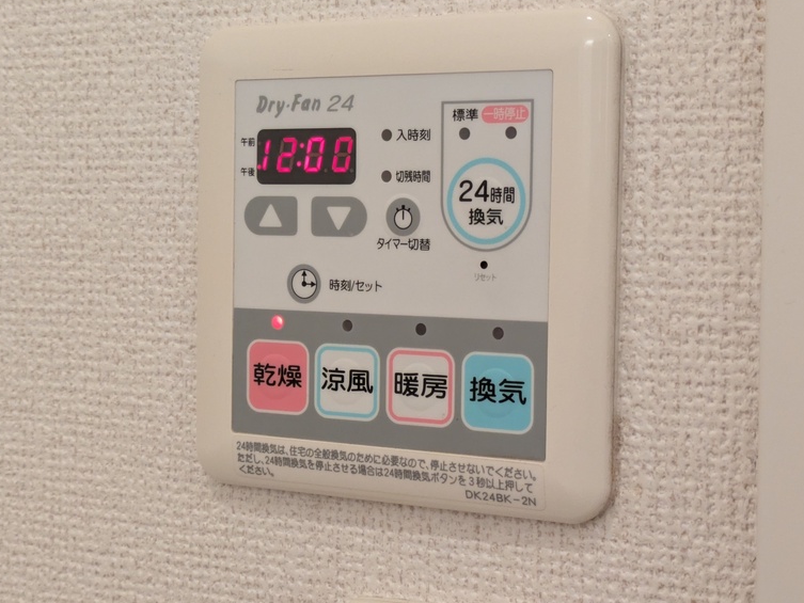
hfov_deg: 29.8
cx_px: 384
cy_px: 253
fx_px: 1510
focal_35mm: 65
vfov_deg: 22.6
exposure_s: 1/60
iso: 348
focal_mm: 5.43
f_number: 1.89
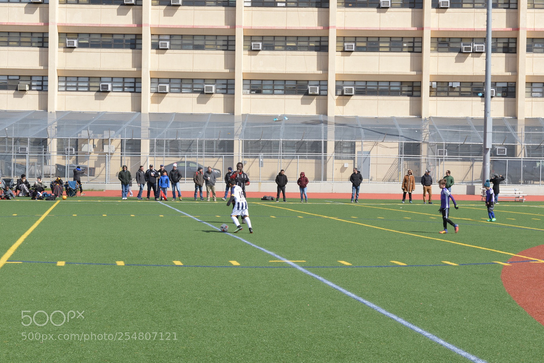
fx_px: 1058
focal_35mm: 70
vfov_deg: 19.5
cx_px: 272
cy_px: 182
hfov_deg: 28.8
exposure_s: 1/60
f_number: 22
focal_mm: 70
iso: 250
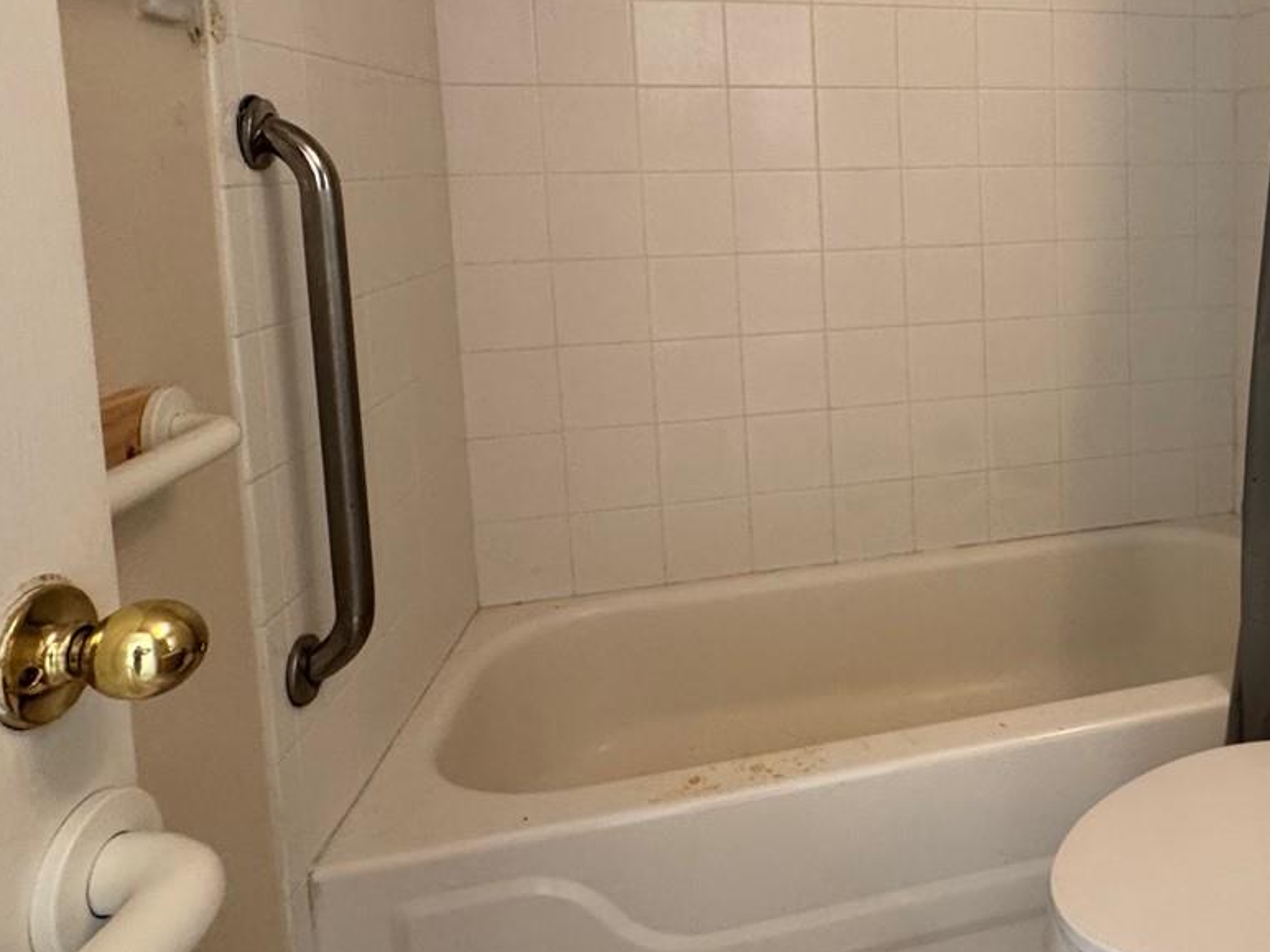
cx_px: 1122
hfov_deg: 54.4
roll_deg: +0.4
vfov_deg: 46.8
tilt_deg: -5.6
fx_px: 1064
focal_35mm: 29
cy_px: 261
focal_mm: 2.22
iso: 250
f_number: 2.2
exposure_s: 1/60
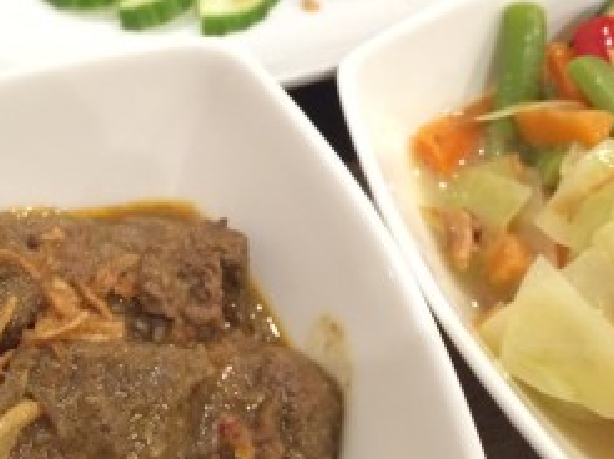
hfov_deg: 32.7
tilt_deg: -50.6
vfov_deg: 24.4
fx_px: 1045
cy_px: 96
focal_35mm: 59
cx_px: 285
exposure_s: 1/17
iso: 320
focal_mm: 4.15
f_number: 2.2
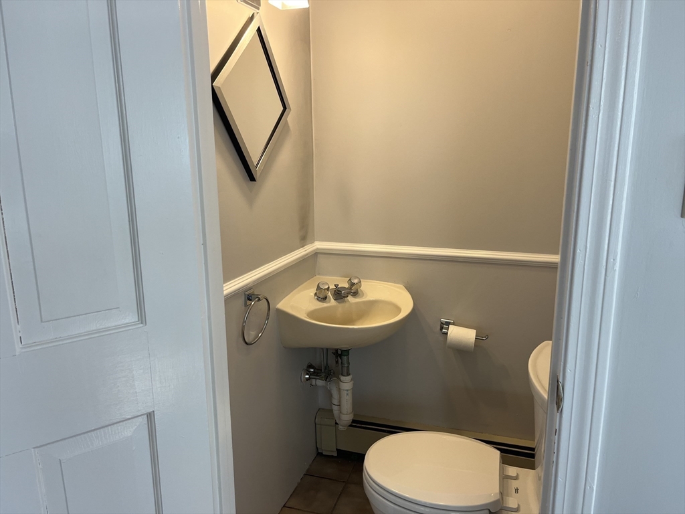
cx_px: 342
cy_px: 257
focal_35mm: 26
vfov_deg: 53.1
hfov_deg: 67.3
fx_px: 515
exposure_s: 1/120
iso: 64
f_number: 1.6
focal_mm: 5.1
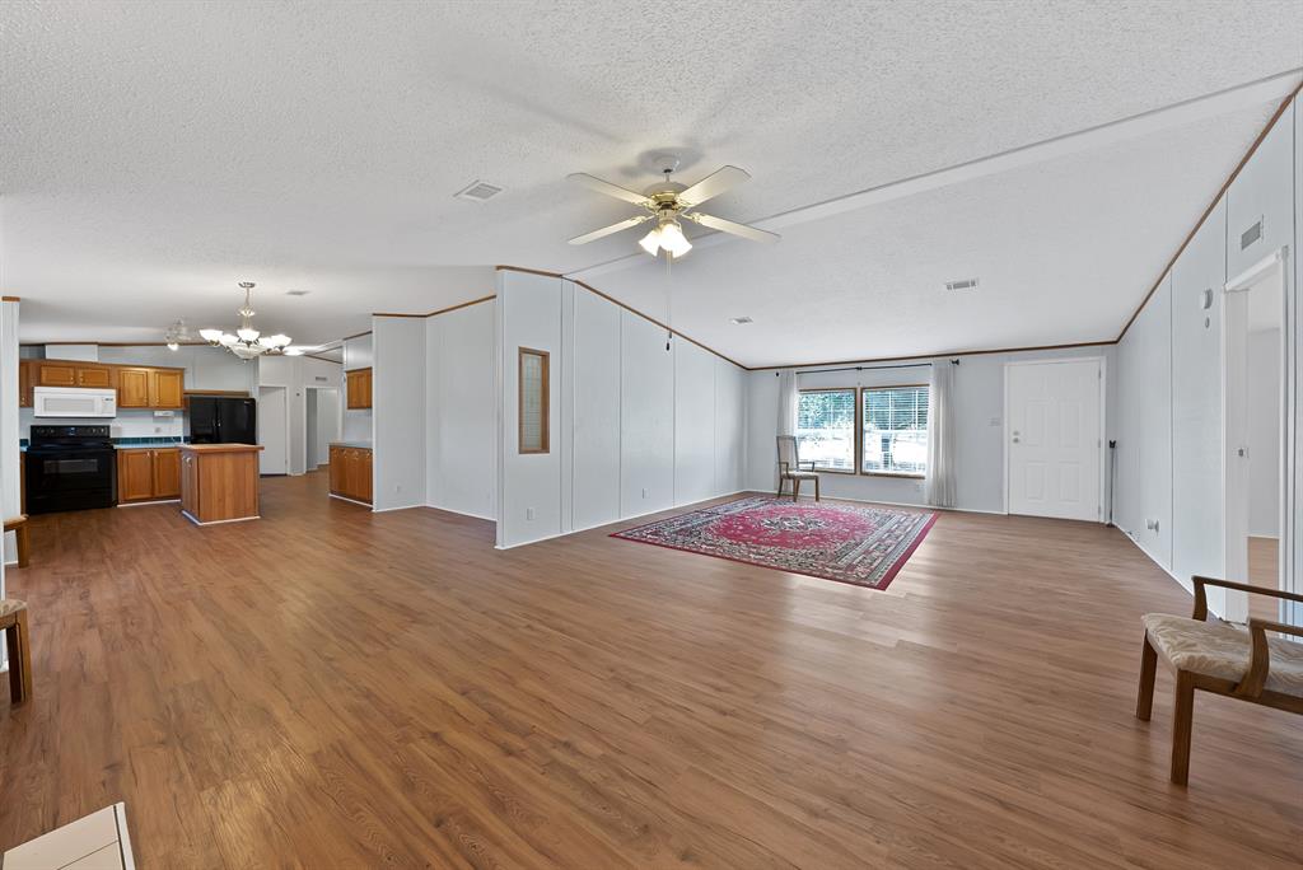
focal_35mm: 12
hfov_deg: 112.6
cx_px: 652
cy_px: 435
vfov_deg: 90.1
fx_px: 435
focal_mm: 12
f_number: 8
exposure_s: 1/6
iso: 640
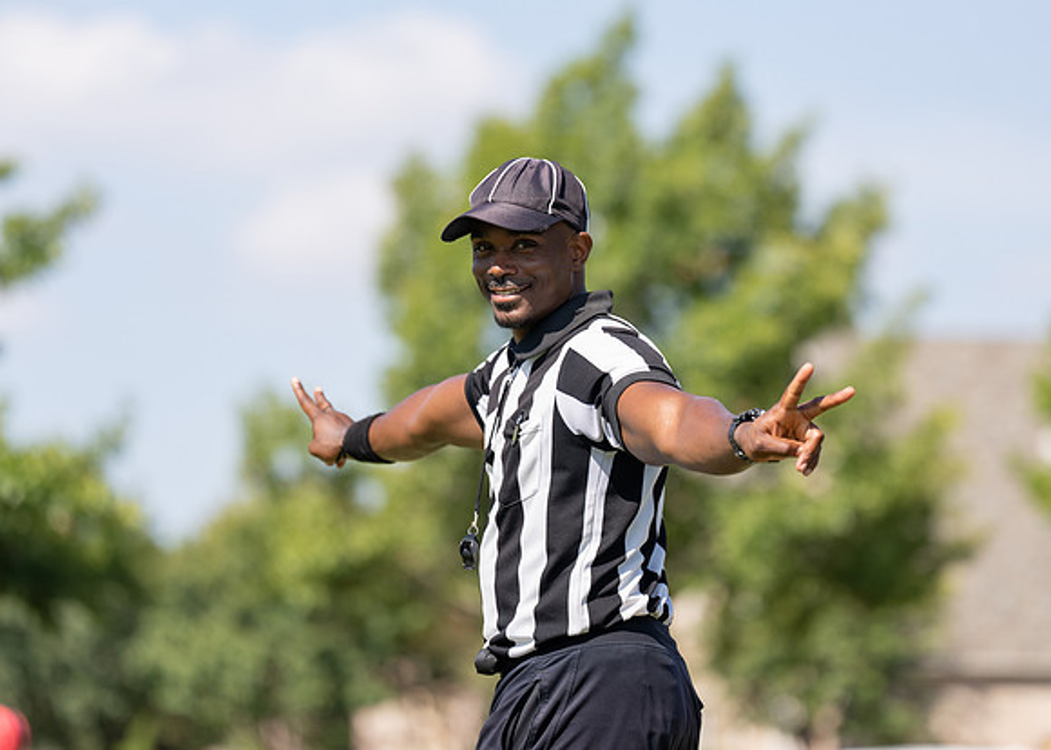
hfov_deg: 9.7
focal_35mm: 208
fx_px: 6222
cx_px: 577
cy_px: 263
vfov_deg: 6.9
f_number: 2.8
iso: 100
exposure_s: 1/1600
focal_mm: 153
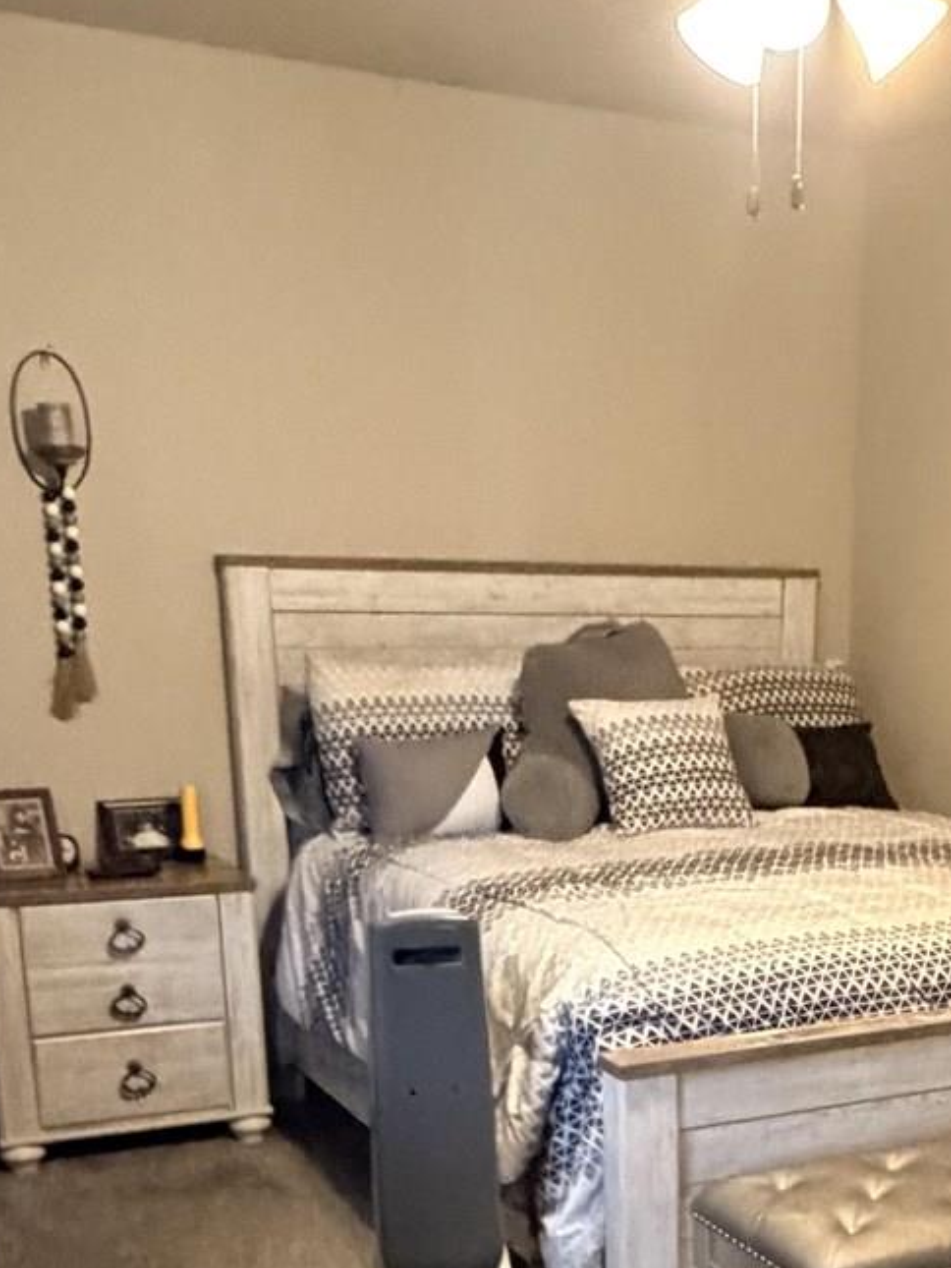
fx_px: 1831
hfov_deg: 28.2
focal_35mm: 50
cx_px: 823
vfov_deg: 35.9
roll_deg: -2.0
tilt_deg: -17.8
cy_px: 1142
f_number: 2.2
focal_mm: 2.22
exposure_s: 1/60
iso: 1000
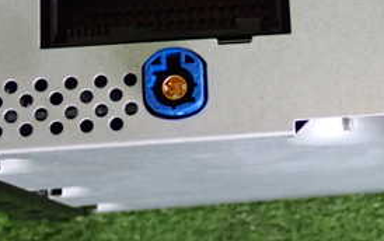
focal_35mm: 95
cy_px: 53
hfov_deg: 21.3
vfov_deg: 13.7
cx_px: 348
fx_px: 995
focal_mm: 7.31
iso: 800
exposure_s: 1/80
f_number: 2.8
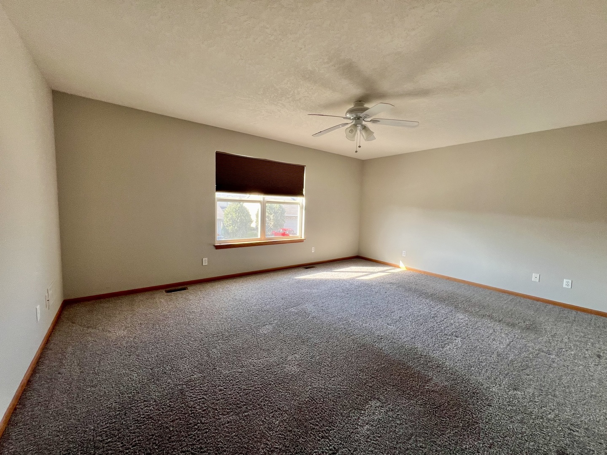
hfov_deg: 106.2
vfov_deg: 89.9
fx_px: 228
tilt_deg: -5.2
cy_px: 228
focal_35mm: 13
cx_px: 304
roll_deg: -1.5
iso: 80
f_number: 1.8
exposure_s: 1/99
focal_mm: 1.57
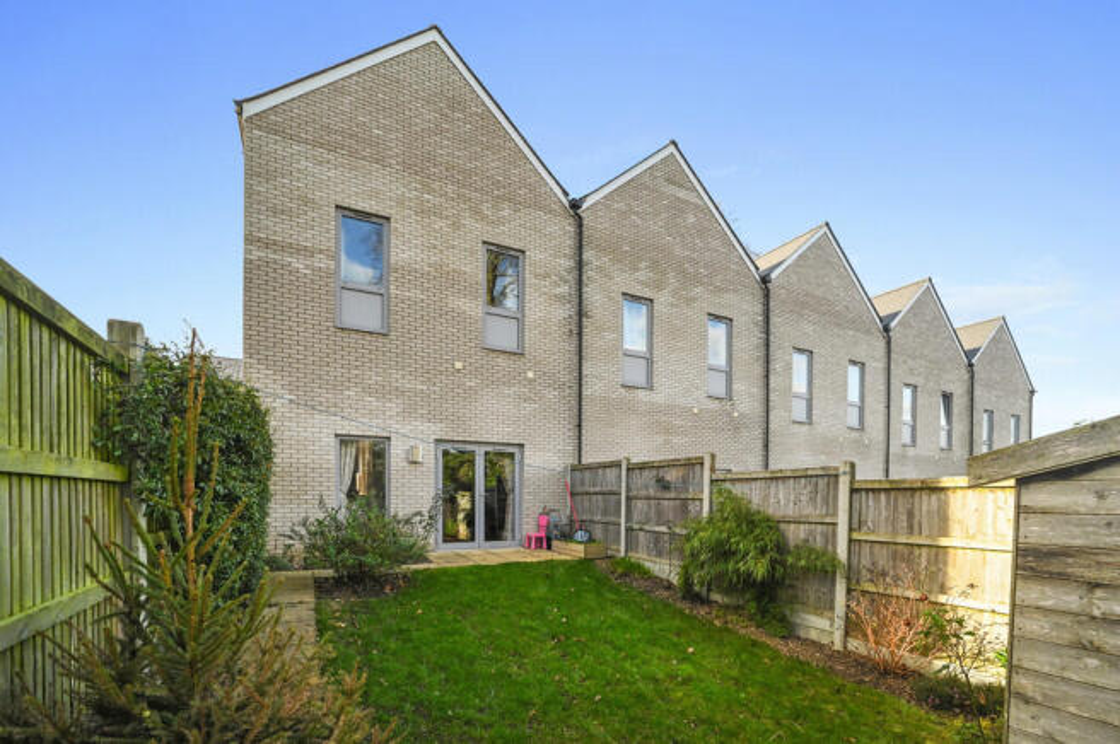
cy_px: 372
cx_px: 560
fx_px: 435
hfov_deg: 104.3
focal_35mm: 14
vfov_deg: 81.1
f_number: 8
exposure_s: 1/200
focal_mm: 14
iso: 400
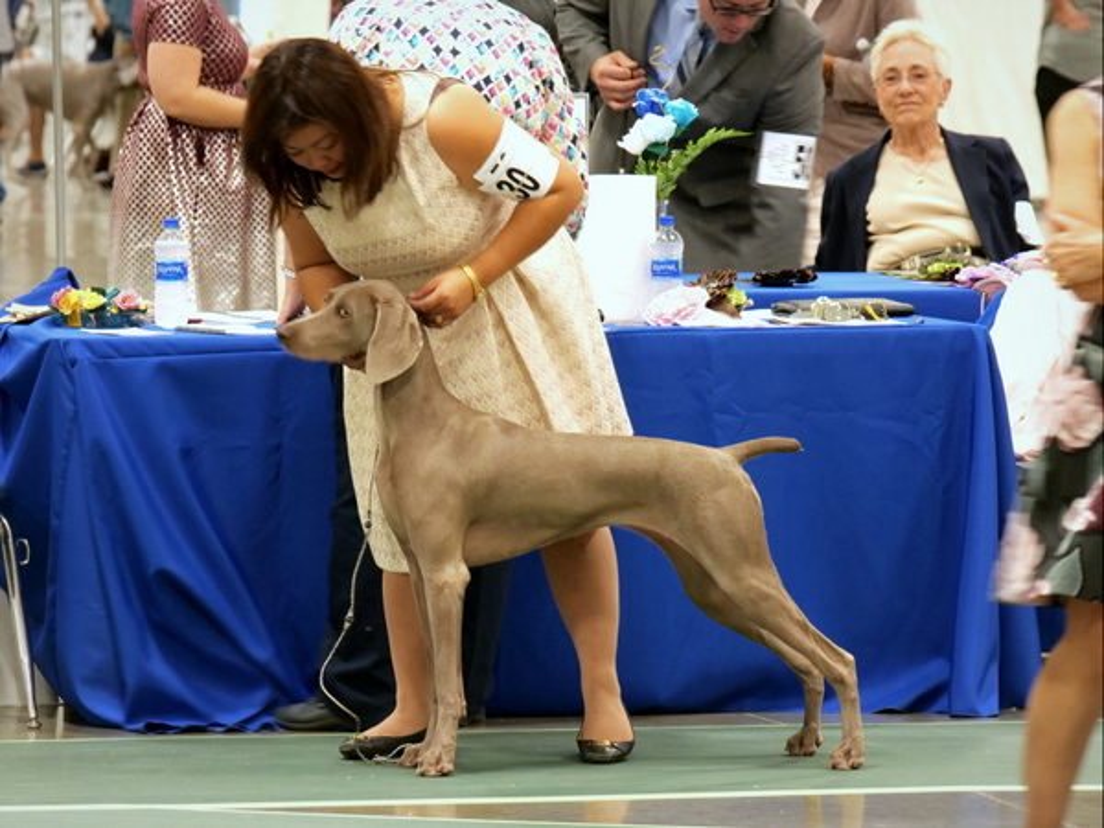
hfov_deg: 9.9
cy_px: 414
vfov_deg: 7.4
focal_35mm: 200
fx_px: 6379
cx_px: 552
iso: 800
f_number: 4
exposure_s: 1/25
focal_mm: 100
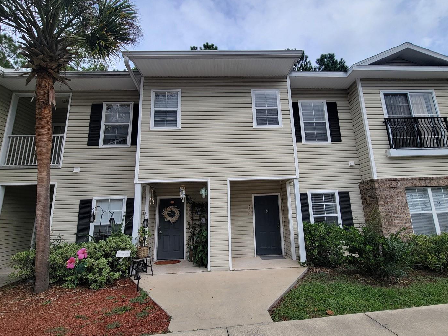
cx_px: 235
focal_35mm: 15
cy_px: 171
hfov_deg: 98.1
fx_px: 194
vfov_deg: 81.7
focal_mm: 2.2
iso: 50
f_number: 2.2
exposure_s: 1/1628
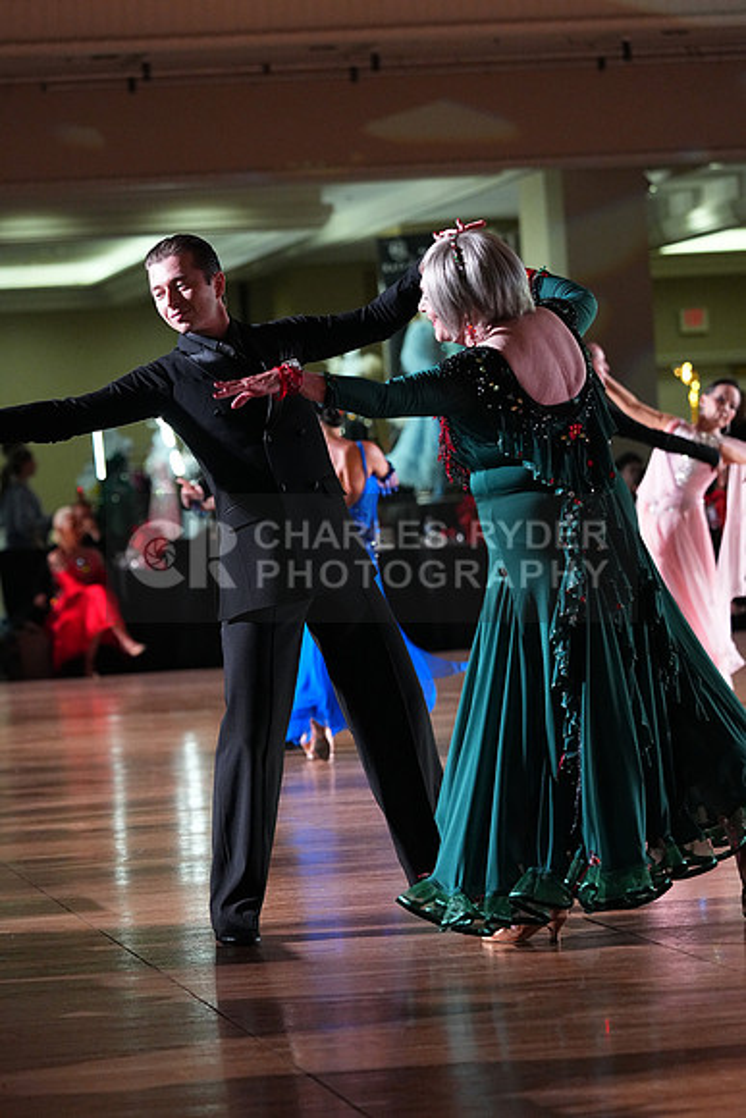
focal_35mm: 141
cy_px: 559
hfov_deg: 9.7
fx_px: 4380
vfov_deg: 14.5
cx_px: 373
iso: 6400
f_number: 4.5
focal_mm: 141
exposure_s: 1/400
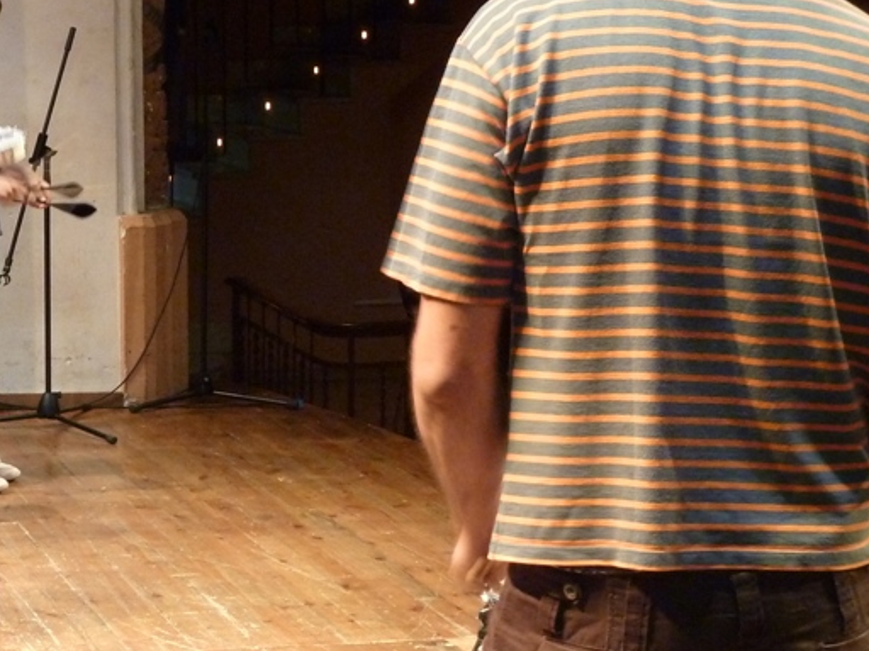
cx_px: 129
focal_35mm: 96
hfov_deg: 20.1
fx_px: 2410
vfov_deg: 15.4
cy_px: 320
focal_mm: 7.9
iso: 400
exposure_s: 1/8
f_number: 3.8
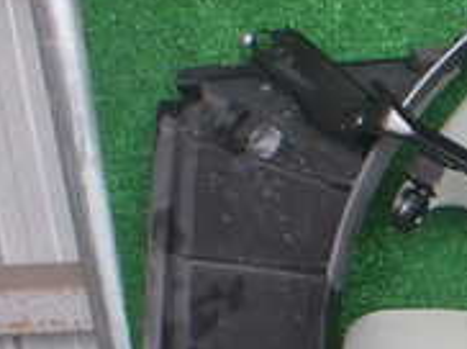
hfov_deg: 17.3
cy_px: 359
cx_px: 762
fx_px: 1334
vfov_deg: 14.6
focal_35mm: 99
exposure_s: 1/125
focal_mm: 5.4
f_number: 2.3
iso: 200
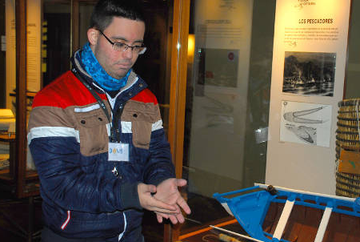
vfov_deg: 24.3
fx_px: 561
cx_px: 218
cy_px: 116
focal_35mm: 56
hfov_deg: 35.4
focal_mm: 28
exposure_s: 1/80
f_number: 4
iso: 200
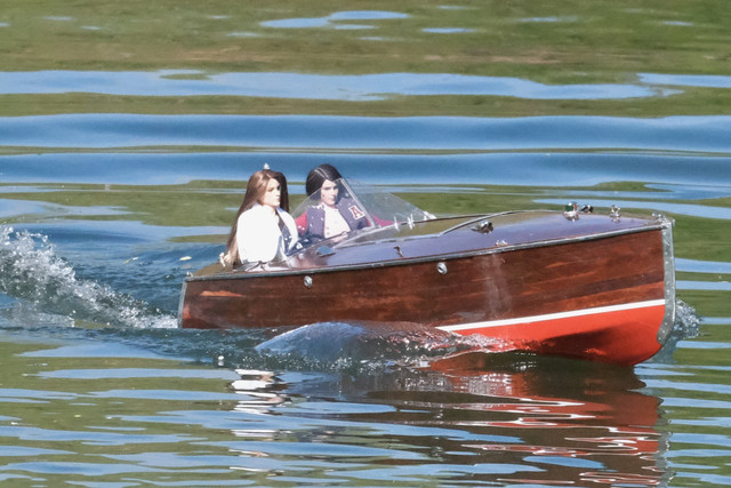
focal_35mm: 174
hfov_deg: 11.8
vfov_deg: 7.9
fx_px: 3534
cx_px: 366
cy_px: 244
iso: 10000
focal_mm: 115.9
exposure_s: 1/10500
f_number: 8
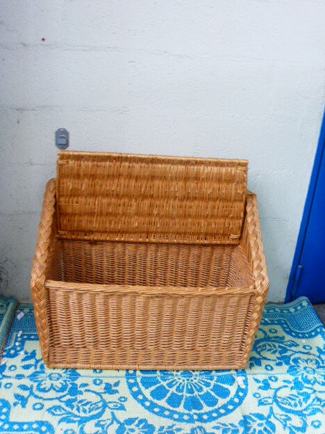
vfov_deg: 46.8
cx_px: 161
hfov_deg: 36.0
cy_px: 219
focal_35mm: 40
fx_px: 501
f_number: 3.9
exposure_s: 1/8
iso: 400
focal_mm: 6.9
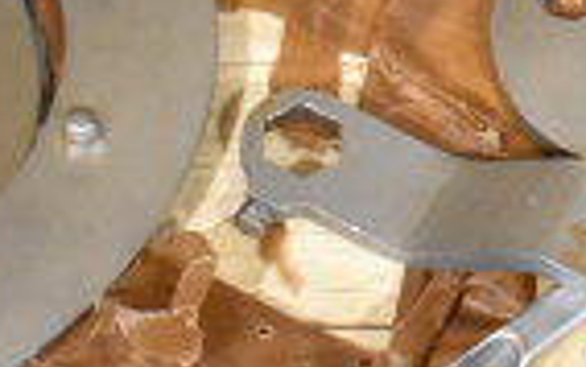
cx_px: 1205
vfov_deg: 5.7
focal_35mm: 230
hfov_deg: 8.6
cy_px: -39
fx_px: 3679
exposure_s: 1/100
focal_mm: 35
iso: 6400
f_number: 5
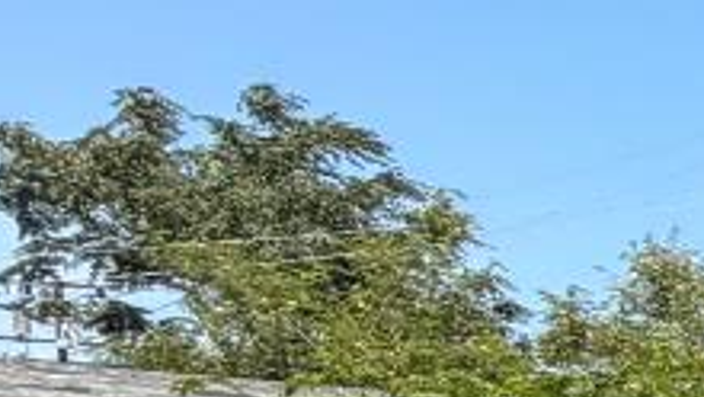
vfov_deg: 11.1
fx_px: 1942
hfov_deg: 10.0
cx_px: 2378
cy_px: 658
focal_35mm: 104
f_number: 2.2
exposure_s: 1/770
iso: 40
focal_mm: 2.22
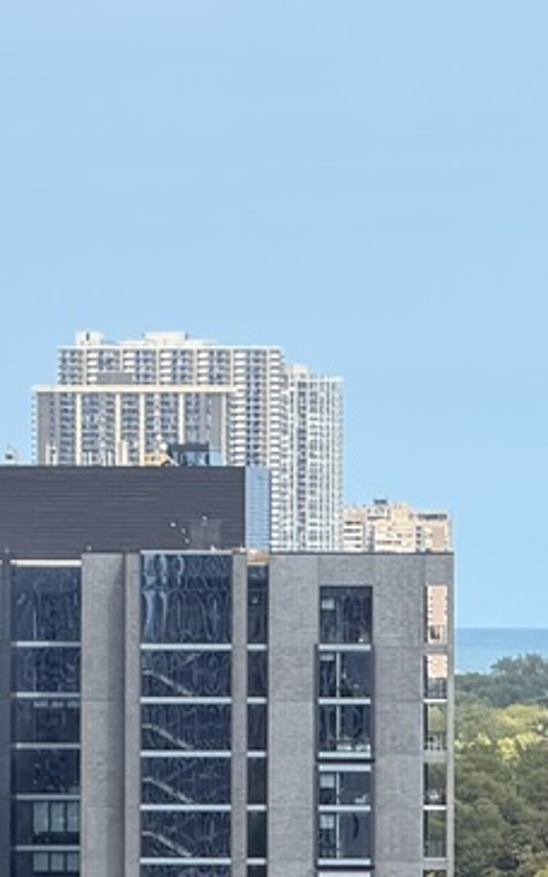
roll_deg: +0.1
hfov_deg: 3.1
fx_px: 9992
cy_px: 644
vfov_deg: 5.0
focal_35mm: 418
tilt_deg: -0.3
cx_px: 512
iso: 50
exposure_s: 1/436
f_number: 2.8
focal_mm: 16.89
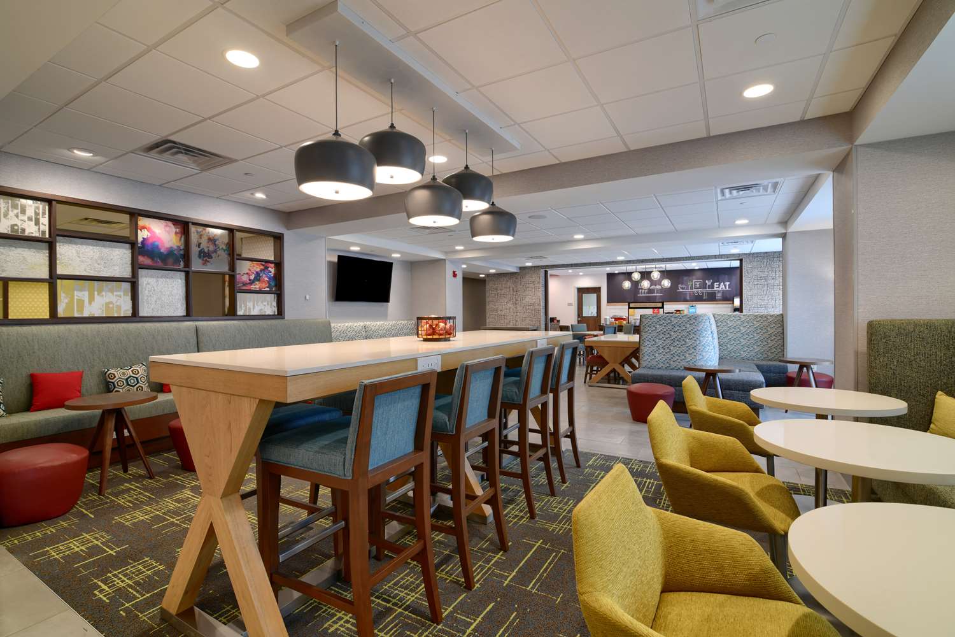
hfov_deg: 96.7
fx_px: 424
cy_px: 318
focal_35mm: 16
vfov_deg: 73.7
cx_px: 478
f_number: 9
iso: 100
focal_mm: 16
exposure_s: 2.5
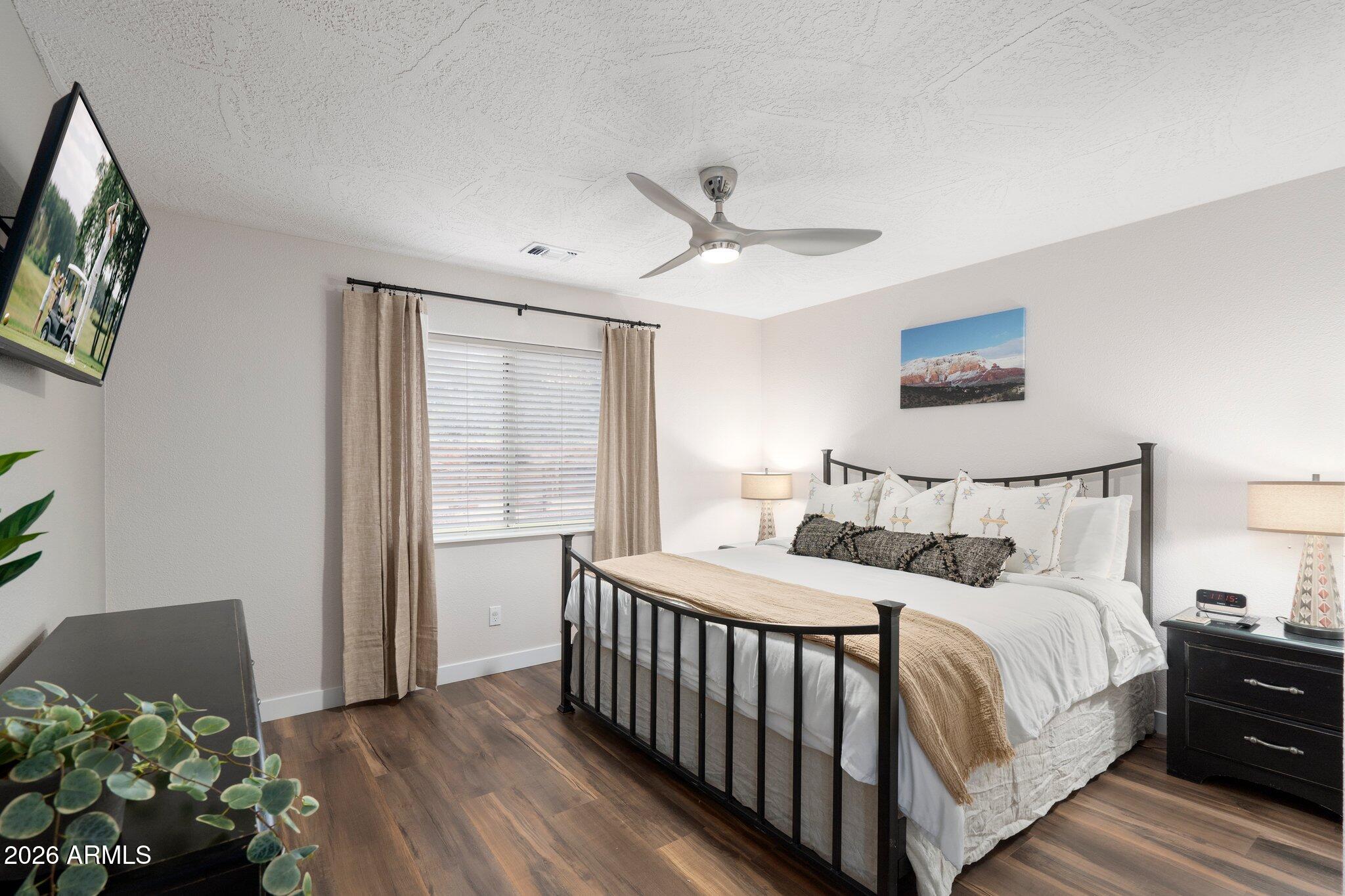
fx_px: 598
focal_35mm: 16
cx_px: 672
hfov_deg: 96.7
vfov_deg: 73.7
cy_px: 448
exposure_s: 1.3
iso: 400
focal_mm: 16
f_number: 8
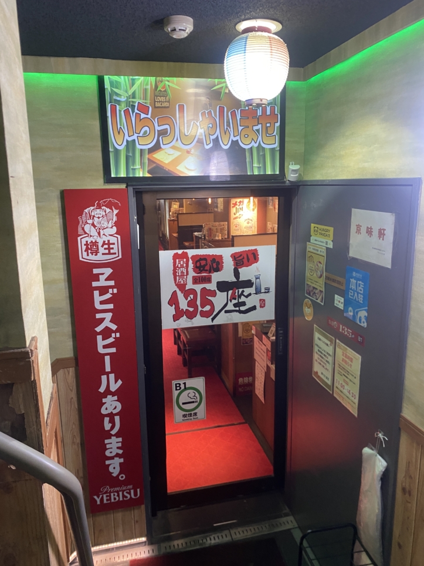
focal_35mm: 26
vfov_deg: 67.3
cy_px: 283
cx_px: 212
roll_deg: +1.6
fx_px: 425
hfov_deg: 53.1
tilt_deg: -10.6
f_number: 1.8
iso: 200
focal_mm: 4.25
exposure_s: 1/50
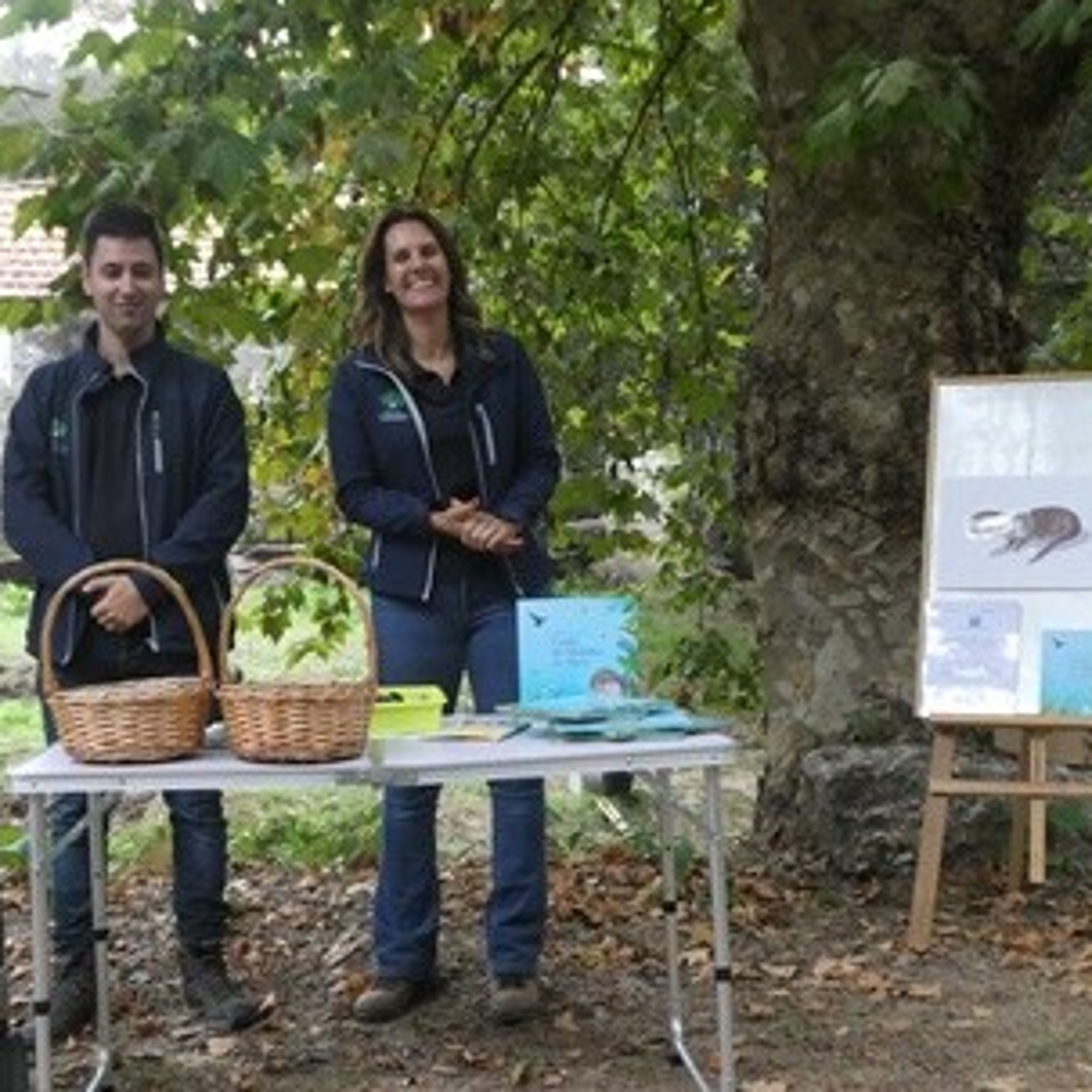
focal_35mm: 49
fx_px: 1749
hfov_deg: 34.6
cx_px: 447
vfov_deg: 34.6
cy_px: 609
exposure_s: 1/80
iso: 640
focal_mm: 6.3
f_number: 3.7
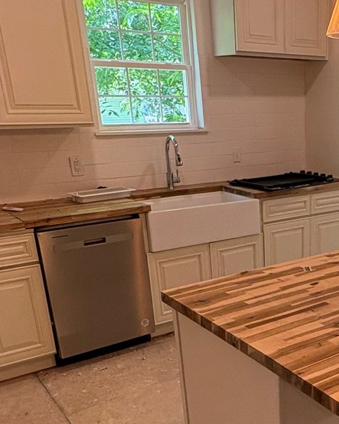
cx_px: 318
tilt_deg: -21.0
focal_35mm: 43
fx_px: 539
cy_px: 314
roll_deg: -0.6
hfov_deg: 32.8
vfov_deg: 41.7
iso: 250
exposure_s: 1/120
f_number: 2.2
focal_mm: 2.22
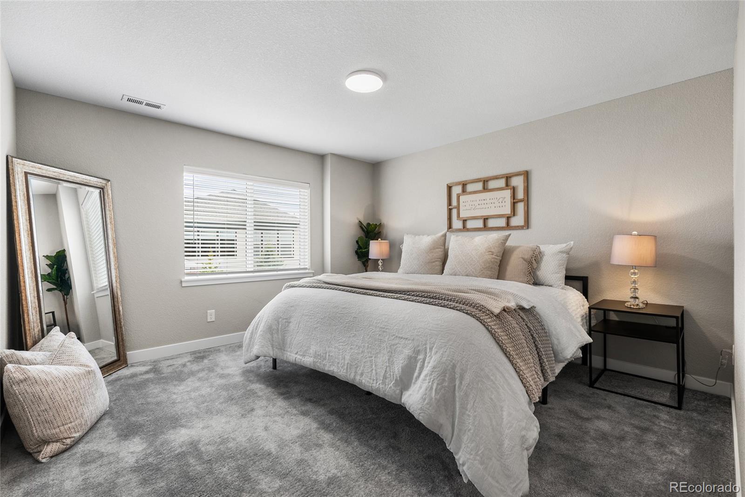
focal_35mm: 16
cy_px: 248
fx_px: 331
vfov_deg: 73.8
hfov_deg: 96.7
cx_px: 372
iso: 200
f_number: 8
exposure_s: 1/4
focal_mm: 16
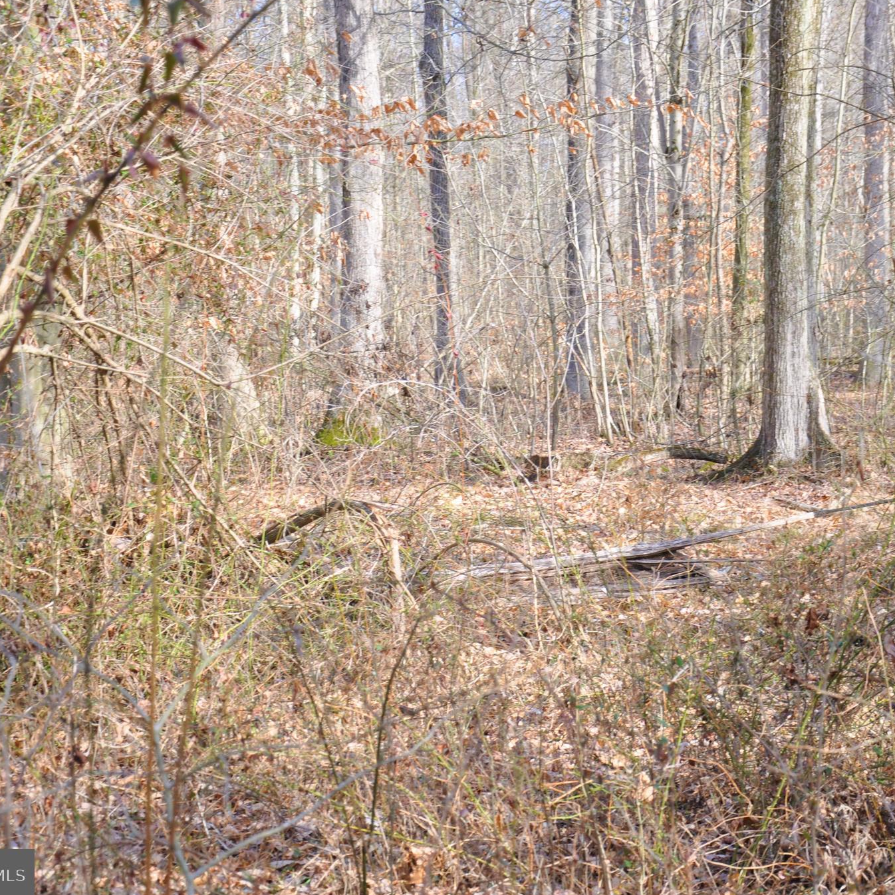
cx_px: 569
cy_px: 445
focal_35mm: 93
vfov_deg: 18.7
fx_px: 2720
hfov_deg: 18.6
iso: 200
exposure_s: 1/160
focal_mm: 48
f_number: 6.3
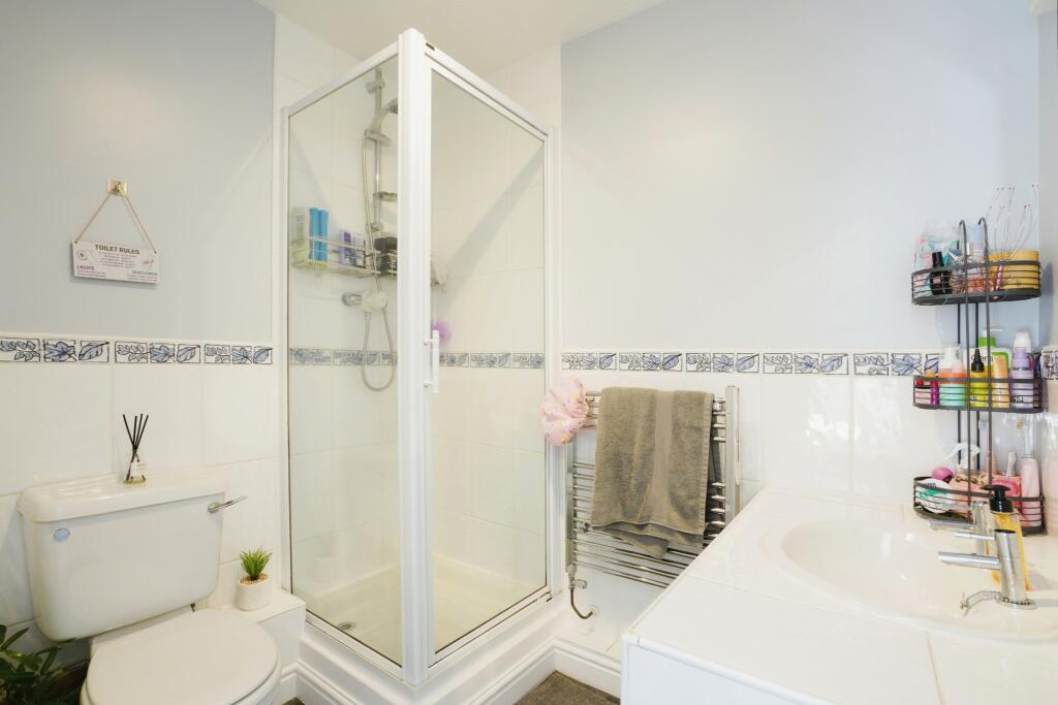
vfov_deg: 73.8
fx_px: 470
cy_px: 352
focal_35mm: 16
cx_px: 529
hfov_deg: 96.7
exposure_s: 1/15
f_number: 9
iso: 800
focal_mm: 16
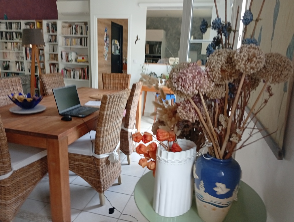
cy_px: 111
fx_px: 230
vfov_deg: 51.5
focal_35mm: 27
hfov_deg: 65.2
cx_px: 147
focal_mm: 3.98
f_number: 1.8
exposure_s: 1/33.3
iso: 236
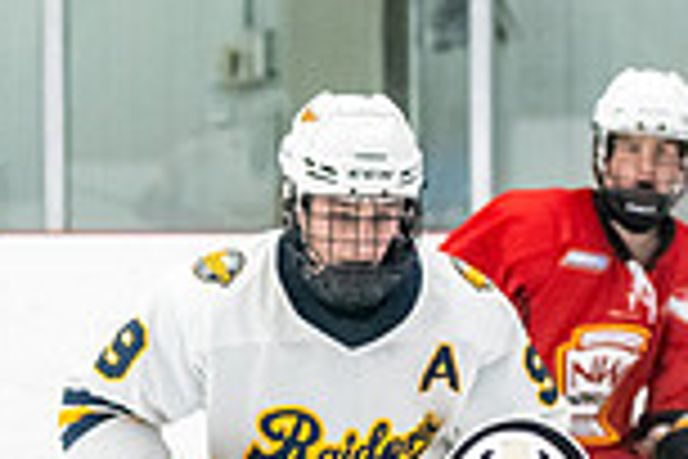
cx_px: -383
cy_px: 997
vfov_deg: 3.0
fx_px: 8790
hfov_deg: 4.5
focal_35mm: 460
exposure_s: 1/800
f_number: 2.8
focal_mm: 82
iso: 3200
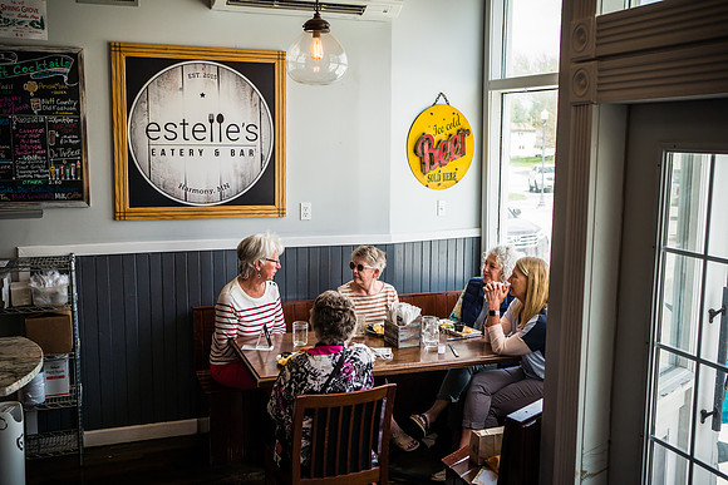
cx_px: 364
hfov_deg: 53.7
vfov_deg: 37.4
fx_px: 718
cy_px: 242
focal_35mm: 36
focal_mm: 35
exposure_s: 1/1000
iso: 1600
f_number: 4.5
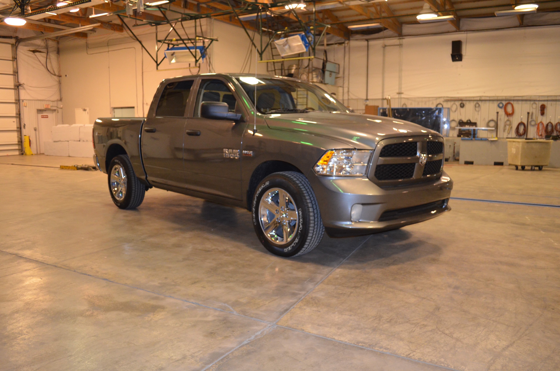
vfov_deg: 43.4
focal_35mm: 30
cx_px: 280
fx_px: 466
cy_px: 186
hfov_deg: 62.0
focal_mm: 20
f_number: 3.8
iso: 1400
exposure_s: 1/60
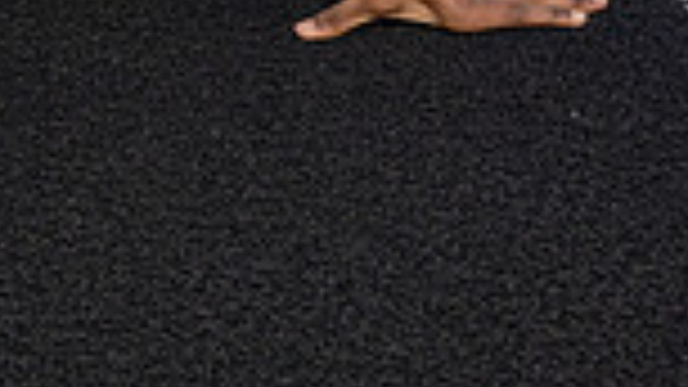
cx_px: 45
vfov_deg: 8.8
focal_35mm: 126
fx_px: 2298
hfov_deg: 16.8
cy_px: -531
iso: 200
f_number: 7.1
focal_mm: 41
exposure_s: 1/250
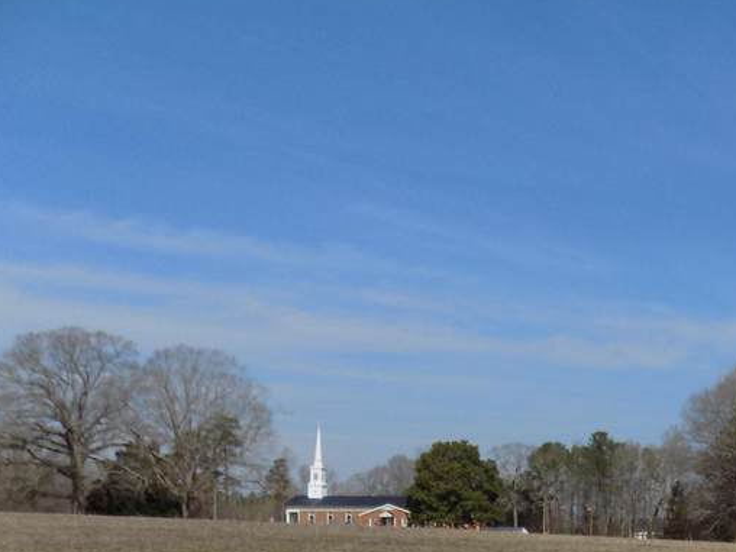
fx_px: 1233
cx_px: 826
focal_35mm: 58
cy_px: 584
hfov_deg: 29.6
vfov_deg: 23.9
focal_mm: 4
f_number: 9.9
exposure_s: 1/200
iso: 80
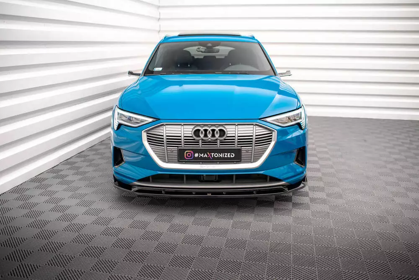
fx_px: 410
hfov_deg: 54.1
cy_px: 140
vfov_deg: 37.6
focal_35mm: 35
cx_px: 210
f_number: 2.5
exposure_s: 1/100
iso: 1000
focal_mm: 35
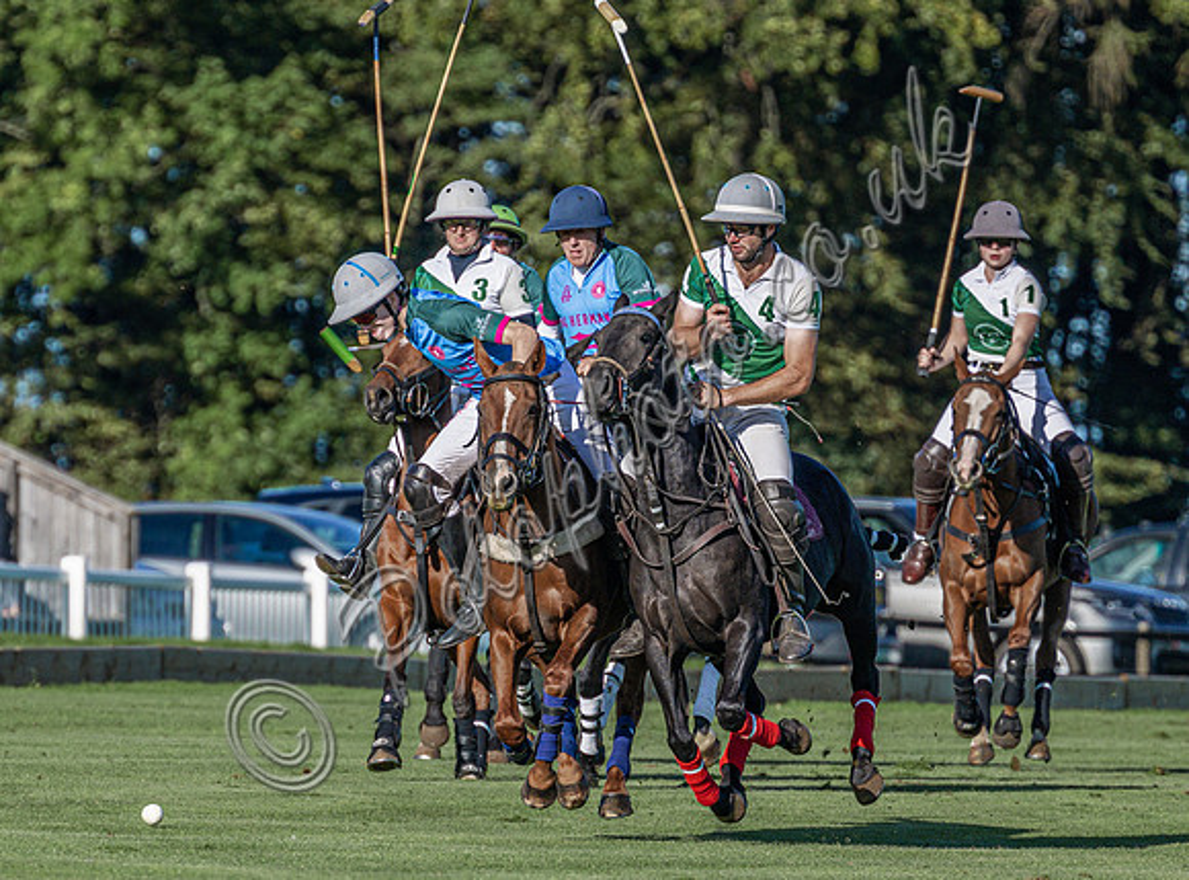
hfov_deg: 2.5
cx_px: 388
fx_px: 27637
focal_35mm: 809
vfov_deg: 1.8
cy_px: 629
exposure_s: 1/2000
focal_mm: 400
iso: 400
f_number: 5.6
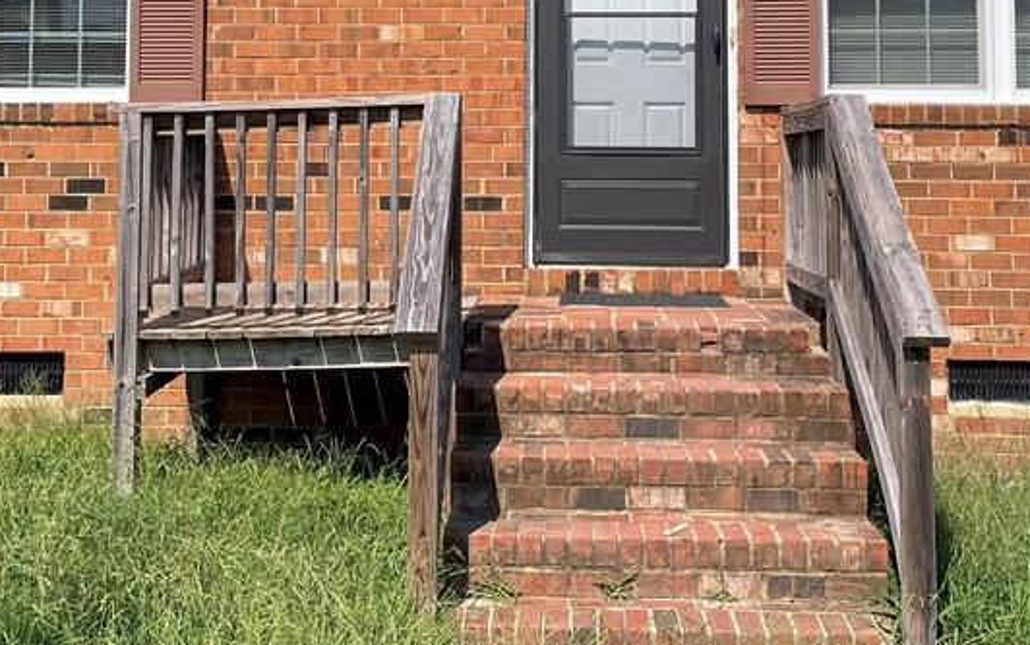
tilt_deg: +5.1
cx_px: 500
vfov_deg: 23.7
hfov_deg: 38.2
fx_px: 1488
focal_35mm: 53
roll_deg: -0.5
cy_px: 54
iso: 32
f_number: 1.6
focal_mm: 4.2
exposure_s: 1/3731
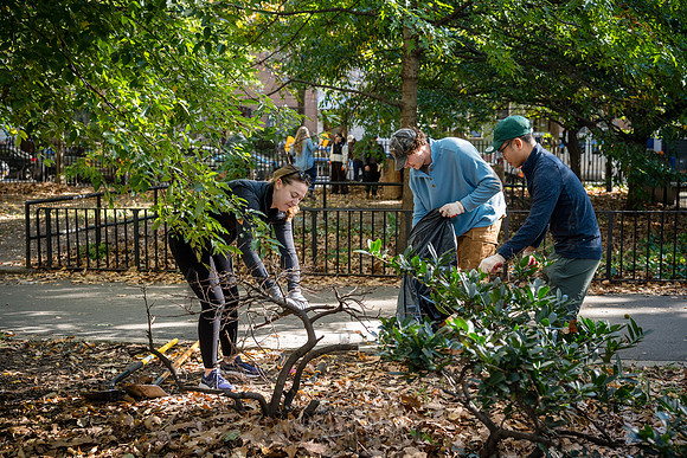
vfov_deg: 28.2
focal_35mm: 48
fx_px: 913
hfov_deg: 41.2
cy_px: 228
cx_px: 359
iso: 500
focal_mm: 43
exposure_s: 1/200
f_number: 4
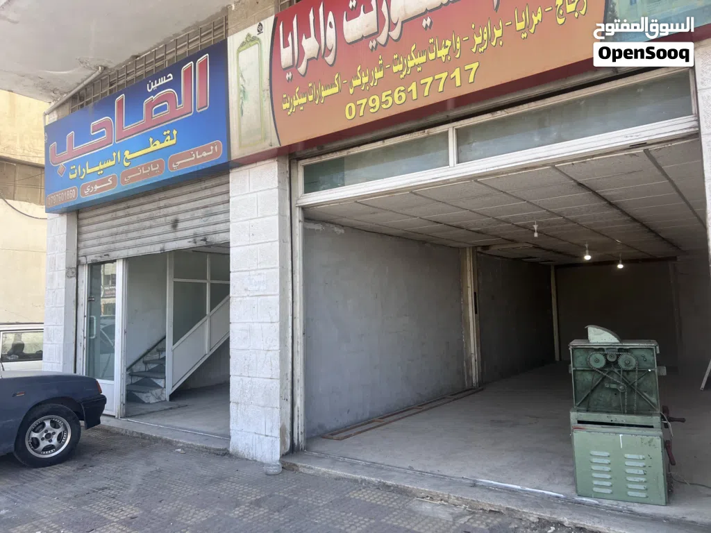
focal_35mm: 26
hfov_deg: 67.3
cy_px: 266
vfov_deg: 53.1
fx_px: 534
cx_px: 356
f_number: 1.5
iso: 50
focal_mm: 5.7
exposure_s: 1/621
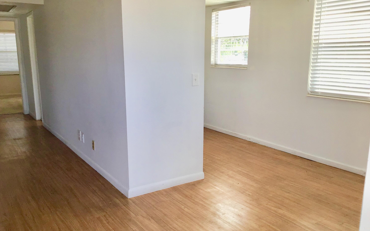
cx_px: 185
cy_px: 127
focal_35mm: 33
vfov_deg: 38.3
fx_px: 333
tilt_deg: -12.4
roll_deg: -0.3
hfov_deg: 58.1
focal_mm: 3.3
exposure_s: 1/120
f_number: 2.4
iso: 40
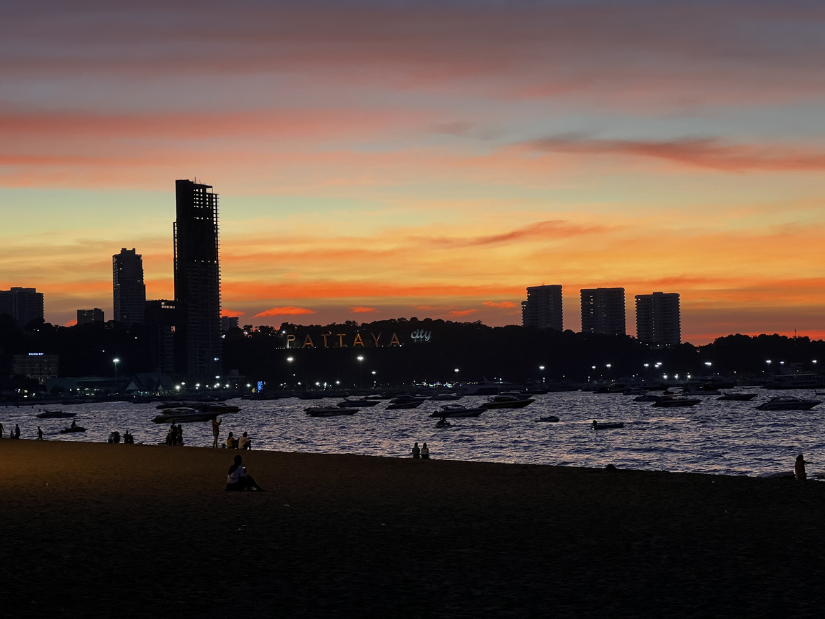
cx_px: 412
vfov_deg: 19.1
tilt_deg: +2.9
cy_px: 310
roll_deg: +1.7
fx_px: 1835
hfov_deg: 25.3
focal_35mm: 77
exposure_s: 1/50
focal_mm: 9
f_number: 2.8
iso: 125
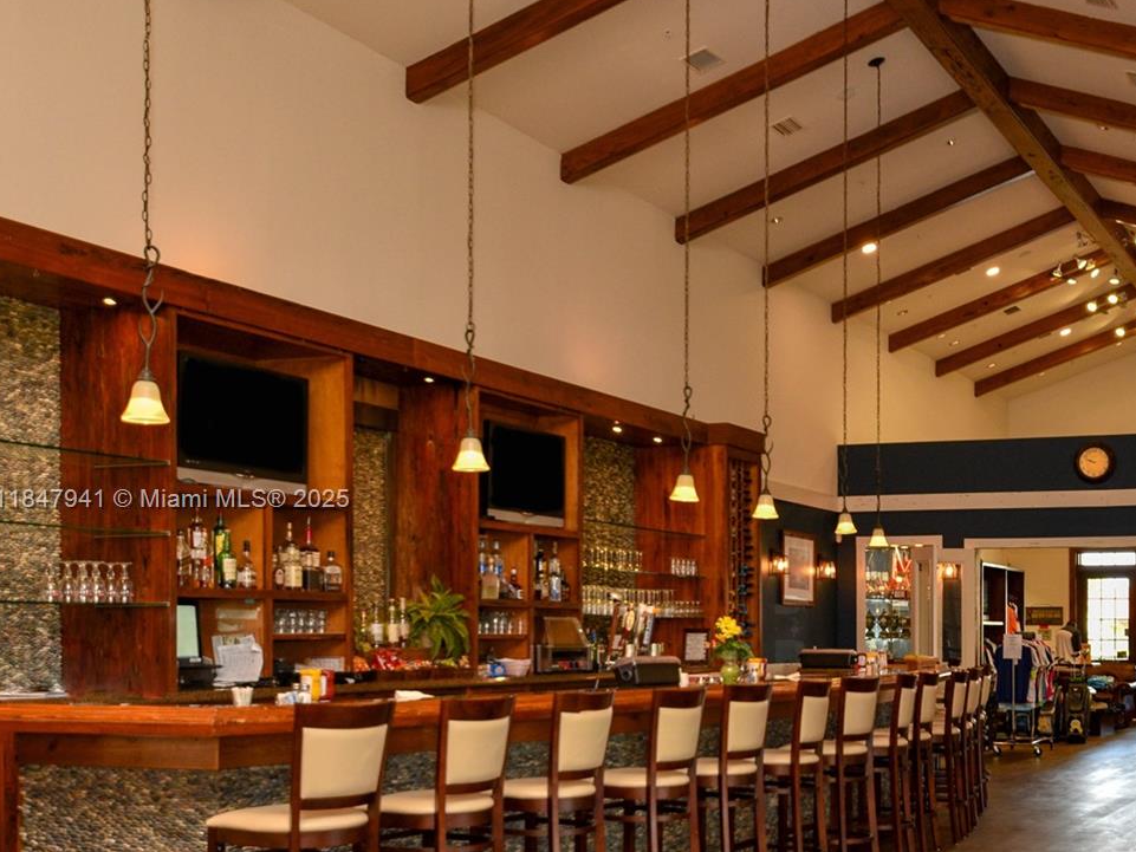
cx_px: 917
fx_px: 1575
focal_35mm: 48
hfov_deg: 38.1
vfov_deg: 30.2
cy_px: 501
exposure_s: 1/80
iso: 250
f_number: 3.5
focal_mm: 20
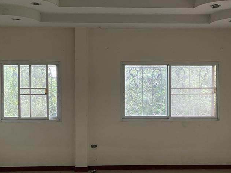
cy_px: 108
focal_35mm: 53
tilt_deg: -0.9
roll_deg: +0.8
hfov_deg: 36.1
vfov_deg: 27.4
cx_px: 128
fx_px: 354
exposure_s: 1/100
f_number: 1.8
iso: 32
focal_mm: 3
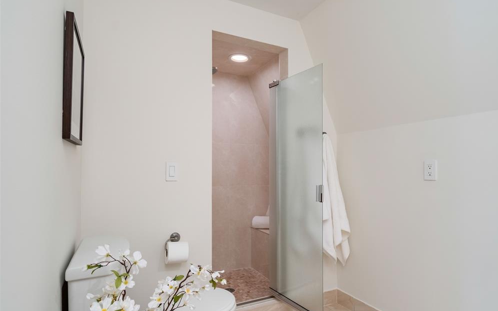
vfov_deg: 57.2
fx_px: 285
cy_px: 165
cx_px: 256
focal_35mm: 21
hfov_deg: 82.3
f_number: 8
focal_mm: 13.1
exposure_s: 1/60
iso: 640
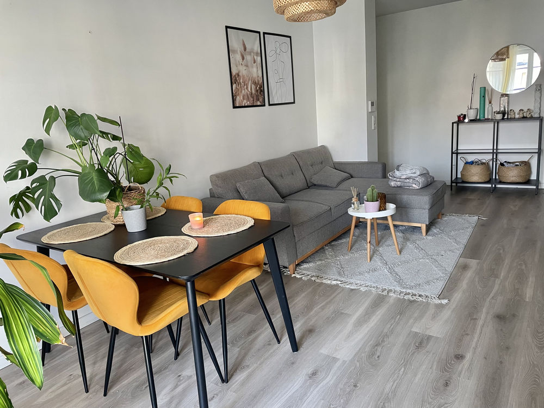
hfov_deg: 67.3
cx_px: 272
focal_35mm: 26
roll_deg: +4.9
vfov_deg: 53.1
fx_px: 409
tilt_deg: -12.0
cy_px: 204
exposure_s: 1/60
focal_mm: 4.2
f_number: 1.6
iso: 160
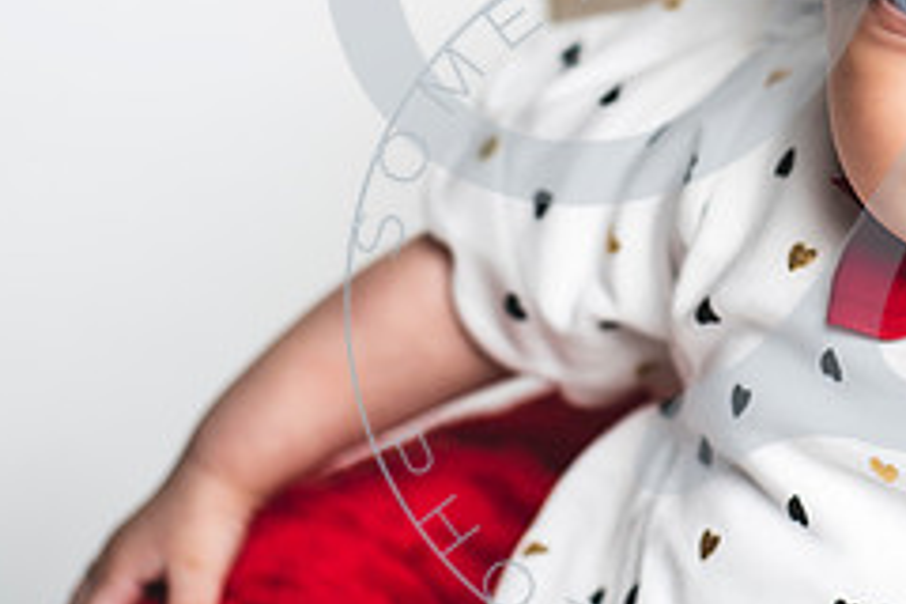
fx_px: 3045
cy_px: -13
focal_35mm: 121
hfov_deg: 16.5
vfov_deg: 11.2
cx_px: 921
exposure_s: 1/200
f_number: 2.8
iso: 64
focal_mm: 50
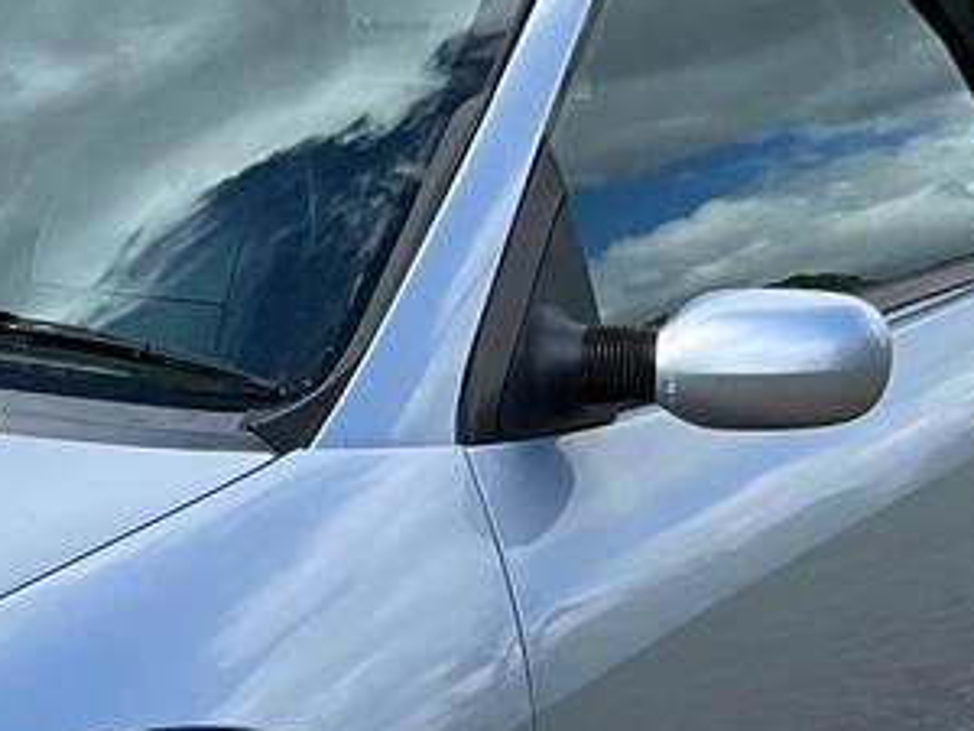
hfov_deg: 16.6
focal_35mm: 116
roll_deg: -2.8
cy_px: 877
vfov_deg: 12.5
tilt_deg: -16.2
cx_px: -42
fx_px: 3264
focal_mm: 3
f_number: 1.8
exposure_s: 1/1121
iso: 25
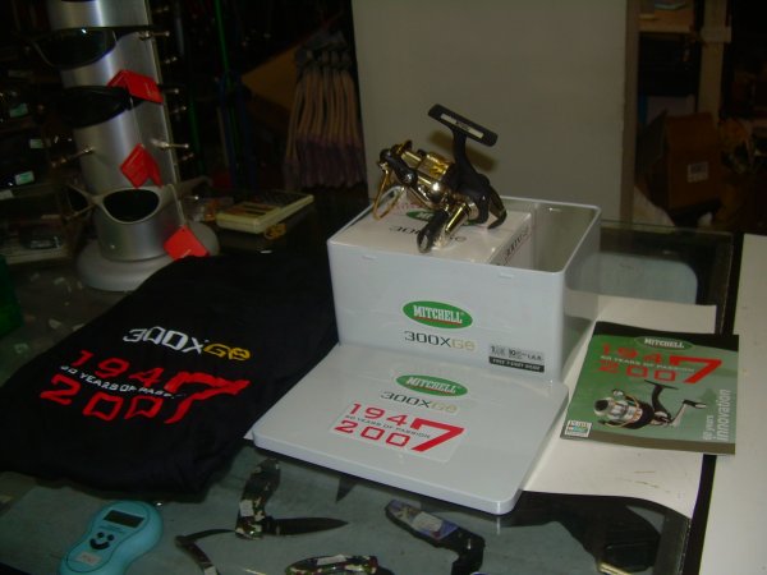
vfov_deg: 37.7
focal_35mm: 38
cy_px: 288
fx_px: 842
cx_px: 384
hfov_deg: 49.0
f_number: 2.8
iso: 50
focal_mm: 6.3
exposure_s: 1/60
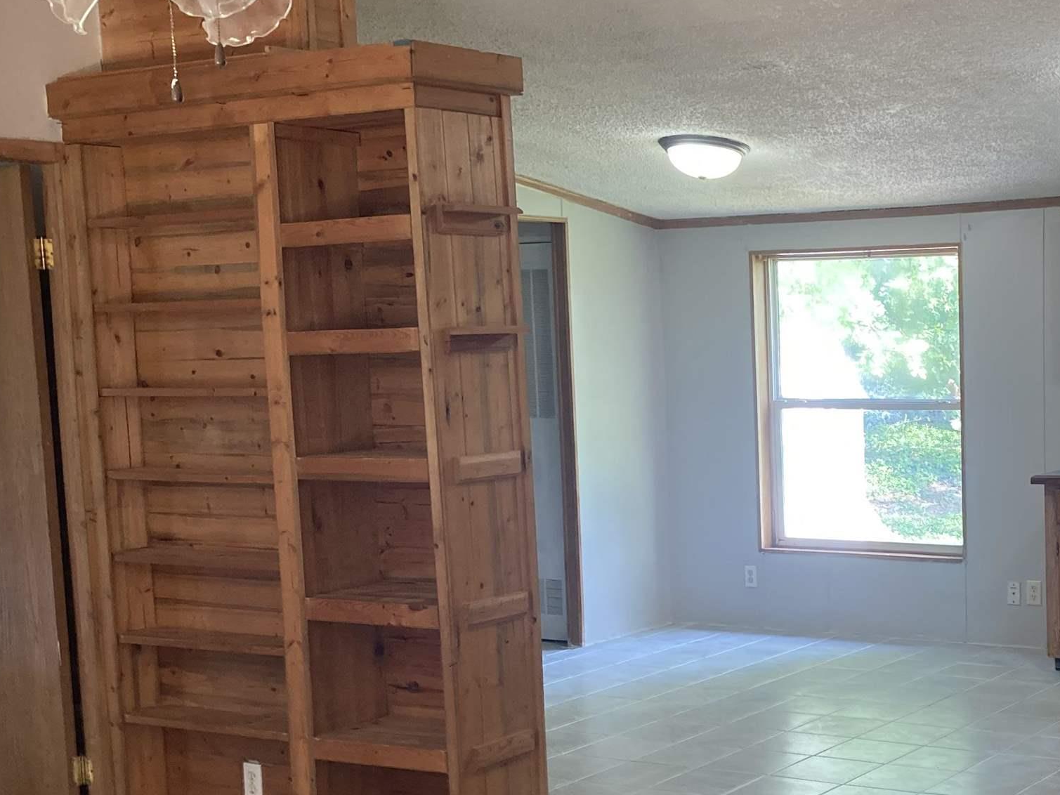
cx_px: 889
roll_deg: +1.4
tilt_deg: -4.8
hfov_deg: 32.6
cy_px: 531
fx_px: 1746
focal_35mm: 57
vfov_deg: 25.5
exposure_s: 1/60
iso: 80
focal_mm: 3.99
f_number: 1.8
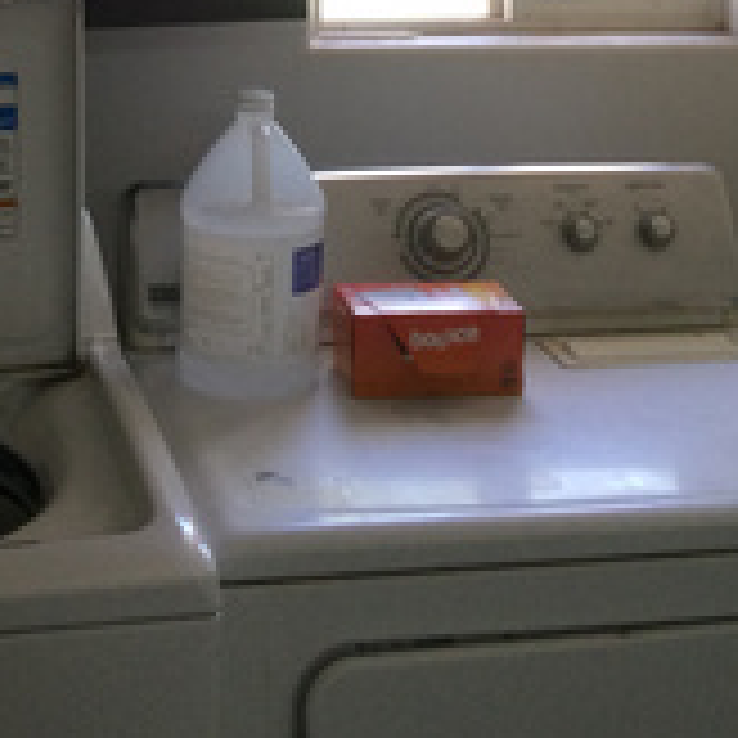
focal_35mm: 80
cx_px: 194
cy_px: -99
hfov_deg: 21.5
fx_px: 1930
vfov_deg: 20.5
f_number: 2.4
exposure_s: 1/30
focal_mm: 3.3
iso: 25
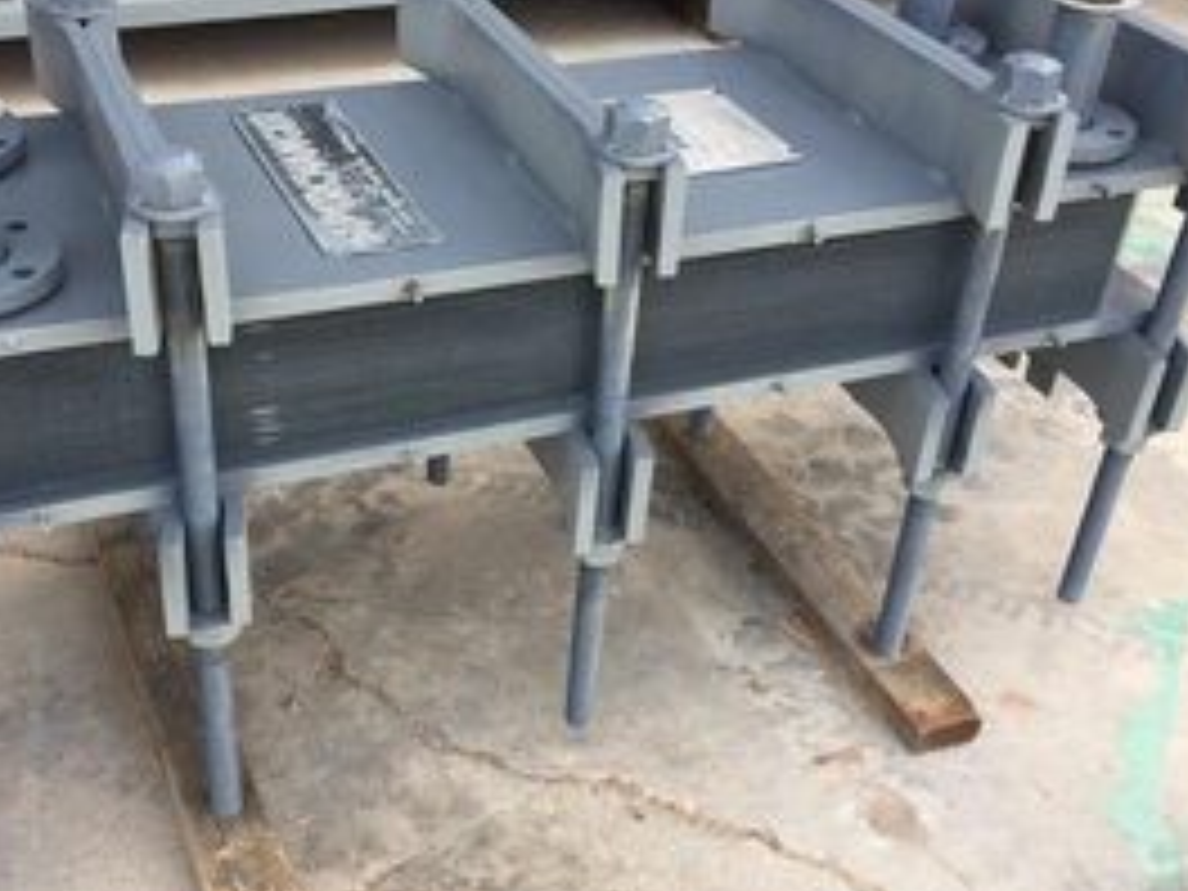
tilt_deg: -35.5
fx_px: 1510
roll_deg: -2.2
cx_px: 495
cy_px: 482
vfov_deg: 32.9
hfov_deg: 42.8
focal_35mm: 44
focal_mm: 4.15
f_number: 2.2
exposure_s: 1/176
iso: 32
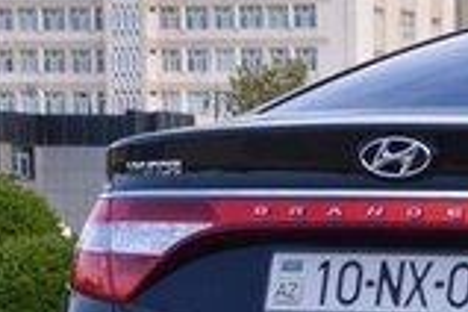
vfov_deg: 7.3
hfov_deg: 10.3
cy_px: 402
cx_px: 865
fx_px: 2431
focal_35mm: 187
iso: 800
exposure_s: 1/2000
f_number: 5.6
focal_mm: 30
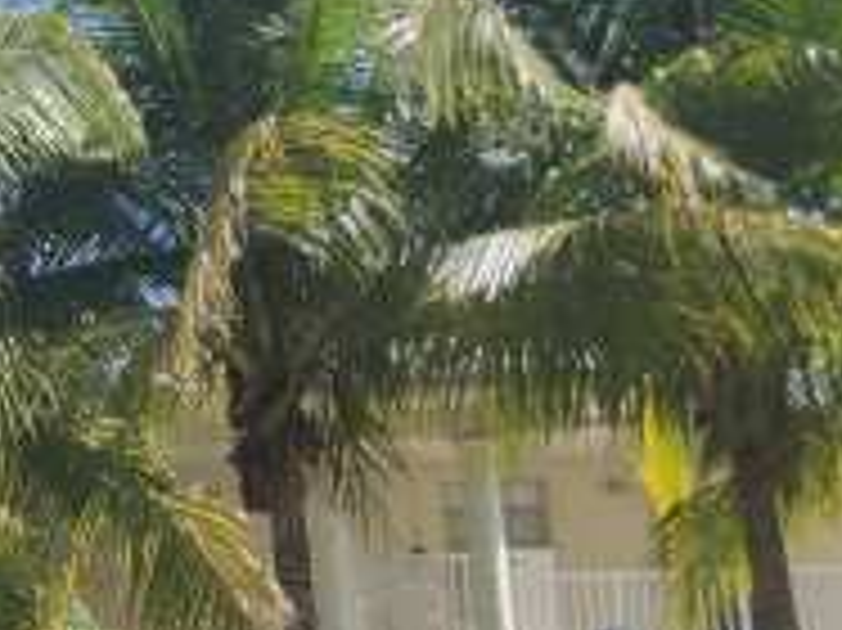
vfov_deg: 13.8
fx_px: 2601
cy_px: 428
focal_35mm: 107
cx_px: -725
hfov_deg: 15.5
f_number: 1.7
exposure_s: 1/1313
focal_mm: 4.25
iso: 100
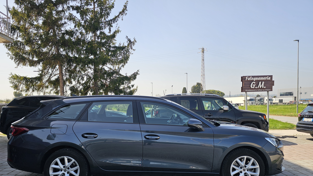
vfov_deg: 43.9
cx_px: 152
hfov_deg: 71.9
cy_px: 115
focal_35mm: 26
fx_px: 216
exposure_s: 1/499
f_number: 1.7
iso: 10
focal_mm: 6.3
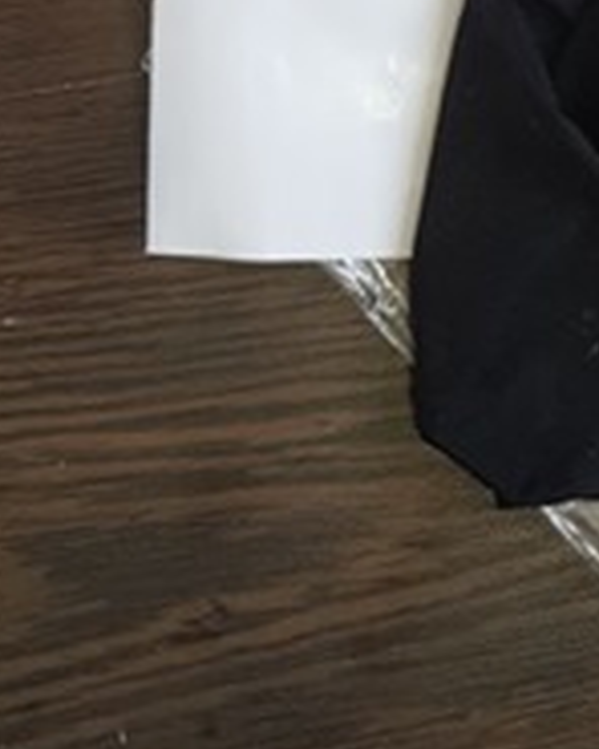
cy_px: 16
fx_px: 1950
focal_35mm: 88
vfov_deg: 21.1
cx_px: 680
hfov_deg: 16.8
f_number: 1.7
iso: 250
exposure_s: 1/120
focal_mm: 4.2
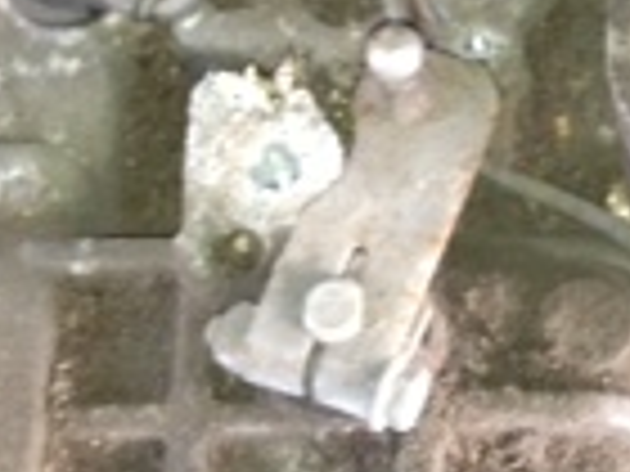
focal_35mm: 151
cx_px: 806
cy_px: 99
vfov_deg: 9.8
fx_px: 2748
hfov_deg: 12.7
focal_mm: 4.13
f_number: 2.4
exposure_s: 1/20
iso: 125
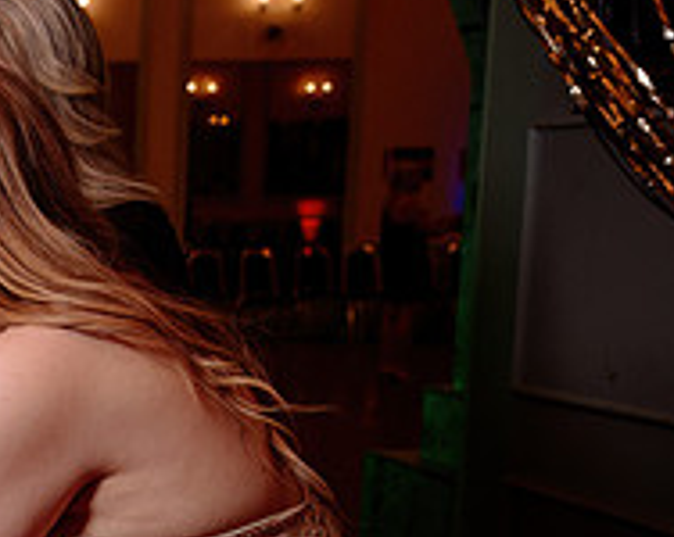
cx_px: -505
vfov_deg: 17.1
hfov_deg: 17.7
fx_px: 1774
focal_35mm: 89
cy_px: 407
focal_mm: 26
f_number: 4
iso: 640
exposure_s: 1/200
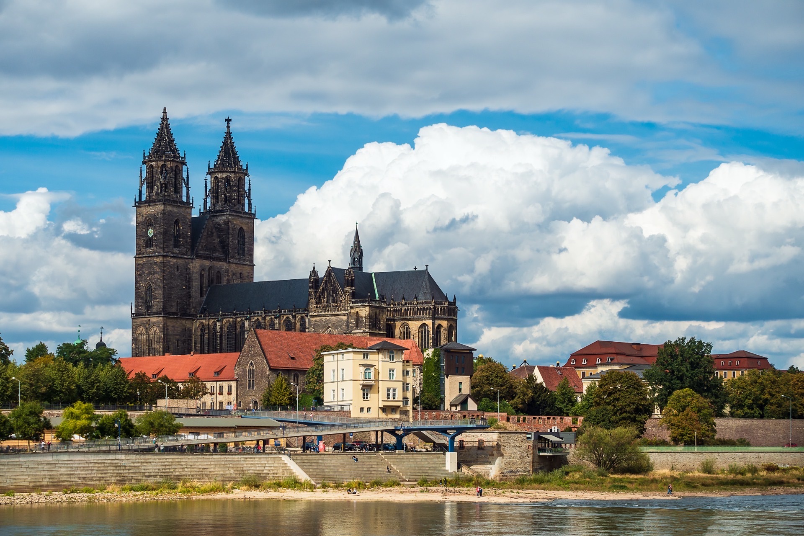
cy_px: 268
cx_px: 402
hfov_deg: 28.8
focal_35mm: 70
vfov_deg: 19.5
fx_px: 1563
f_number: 5.6
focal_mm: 25.7
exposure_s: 1/100
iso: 125
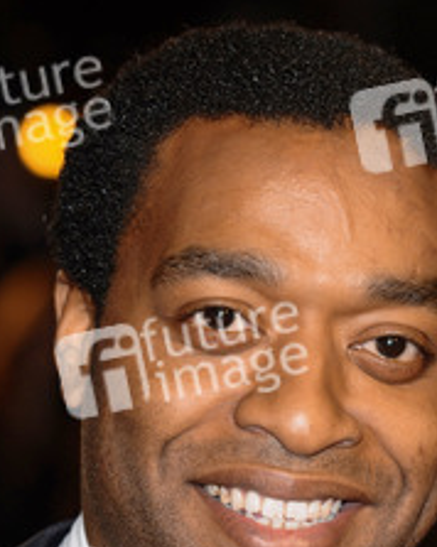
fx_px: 4096
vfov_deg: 7.6
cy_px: 483
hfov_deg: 6.1
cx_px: 254
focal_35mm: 253
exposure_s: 1/200
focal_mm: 100
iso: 320
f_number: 4.5
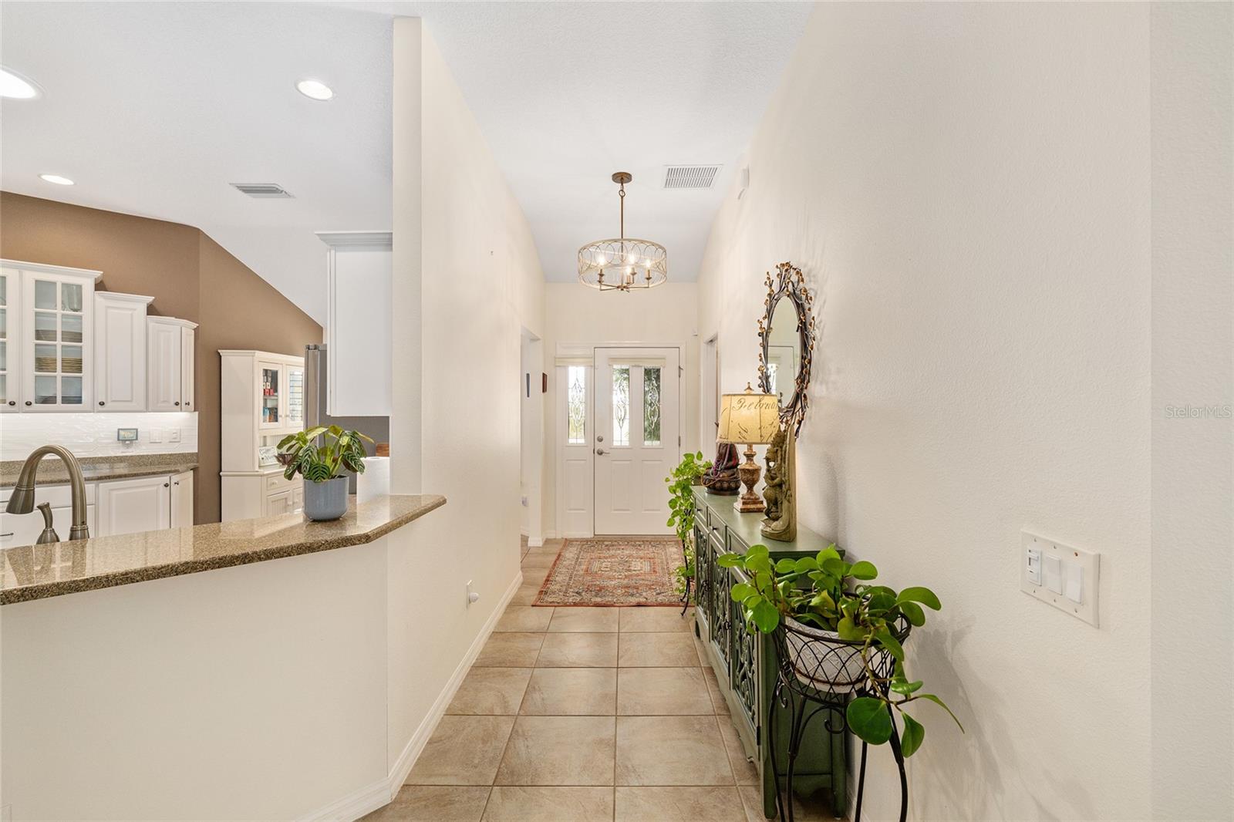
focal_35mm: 16
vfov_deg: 73.7
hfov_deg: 96.7
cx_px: 617
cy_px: 411
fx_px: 548
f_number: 8
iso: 500
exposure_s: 1/20
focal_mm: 16
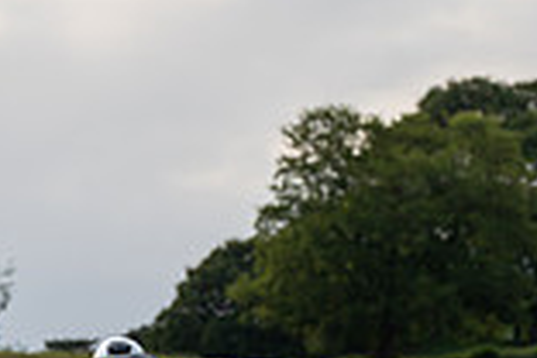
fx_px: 5817
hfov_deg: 5.3
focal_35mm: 390
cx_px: 134
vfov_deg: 3.5
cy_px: 439
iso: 200
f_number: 4
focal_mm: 105
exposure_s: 1/1000
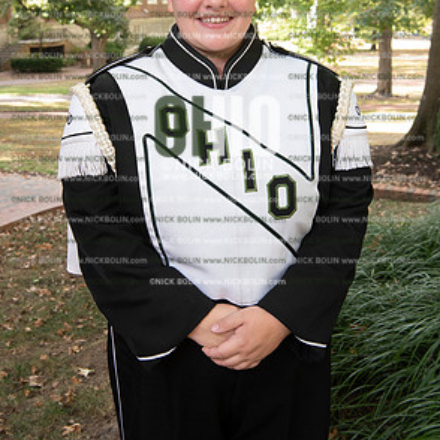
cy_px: 138
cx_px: 217
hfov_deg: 32.8
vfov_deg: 32.4
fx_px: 748
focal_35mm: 52
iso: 800
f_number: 8
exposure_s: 1/100
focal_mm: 40
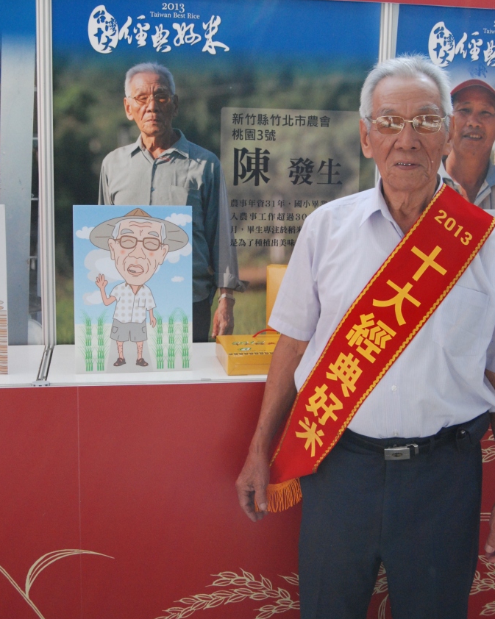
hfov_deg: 31.4
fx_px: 879
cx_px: 250
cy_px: 305
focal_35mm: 48
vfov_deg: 38.8
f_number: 8
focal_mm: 28
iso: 1250
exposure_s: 1/250
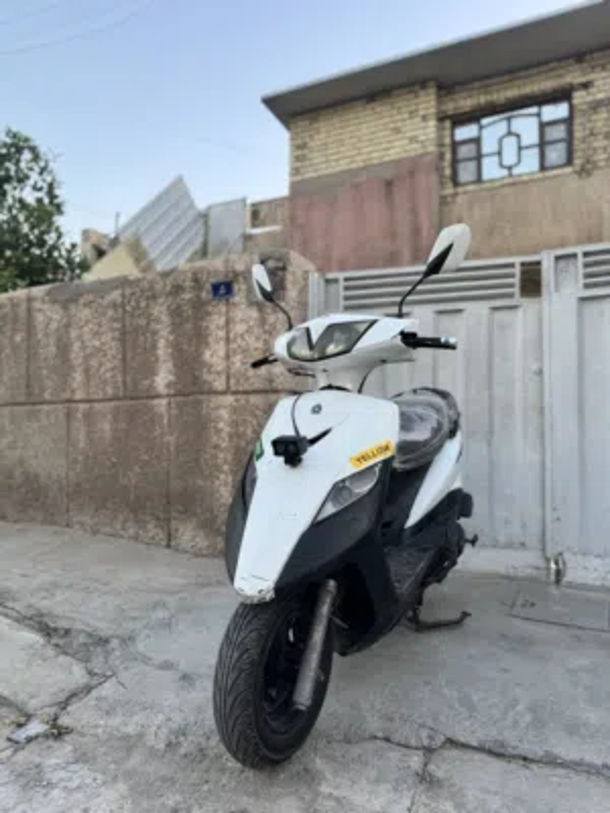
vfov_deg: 71.6
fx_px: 564
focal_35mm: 24
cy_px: 406
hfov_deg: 56.8
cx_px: 305
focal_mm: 6.76
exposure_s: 1/107
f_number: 1.78
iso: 200
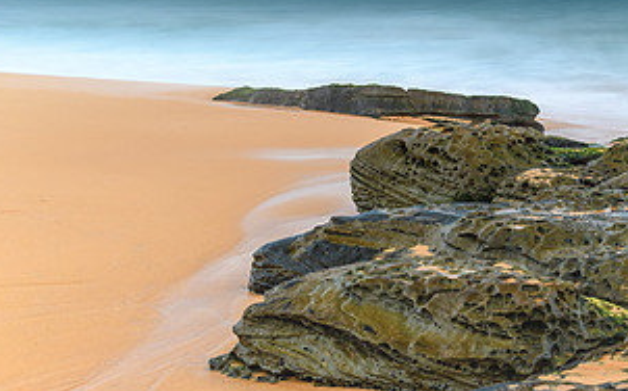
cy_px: 91
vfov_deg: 16.8
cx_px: 598
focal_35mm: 77
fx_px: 1316
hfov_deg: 25.7
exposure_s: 5
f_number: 5
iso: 100
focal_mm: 24
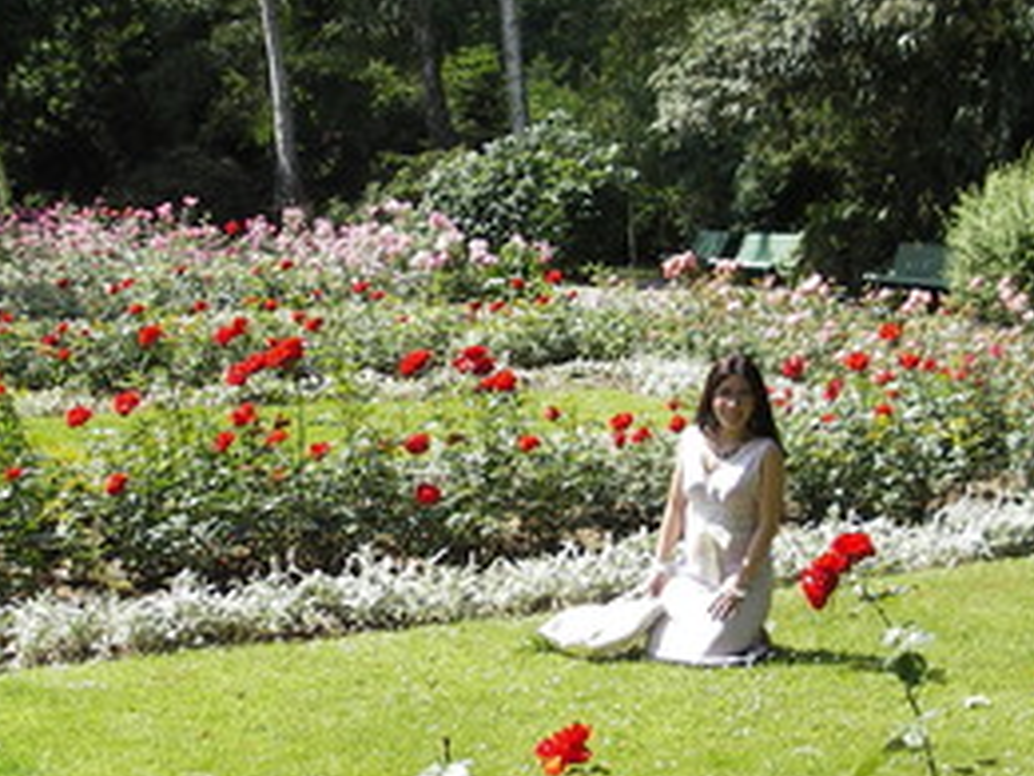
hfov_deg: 26.6
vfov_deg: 20.1
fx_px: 2181
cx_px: 426
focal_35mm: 73
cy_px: 452
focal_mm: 6.3
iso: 50
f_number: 3.3
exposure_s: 1/320
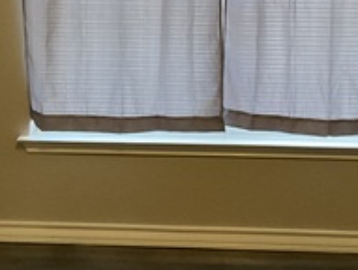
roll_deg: -0.8
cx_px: 234
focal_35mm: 97
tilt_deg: -2.2
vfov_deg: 14.6
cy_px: -84
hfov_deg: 20.1
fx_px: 1005
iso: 200
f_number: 1.8
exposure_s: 1/40
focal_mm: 3
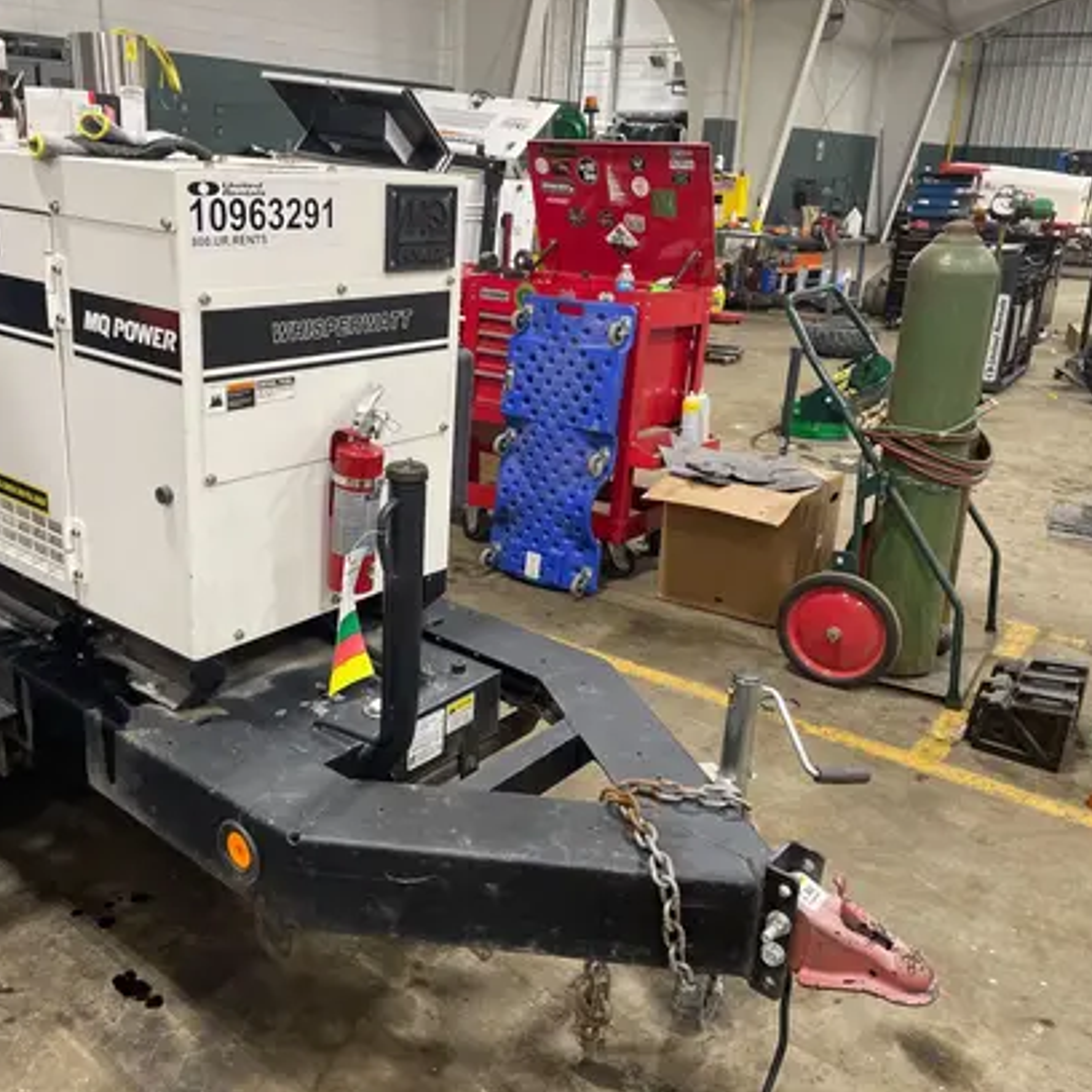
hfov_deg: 52.3
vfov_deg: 52.5
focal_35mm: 31
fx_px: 1106
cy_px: 545
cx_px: 466
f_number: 1.6
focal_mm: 4.2
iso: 160
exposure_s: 1/60
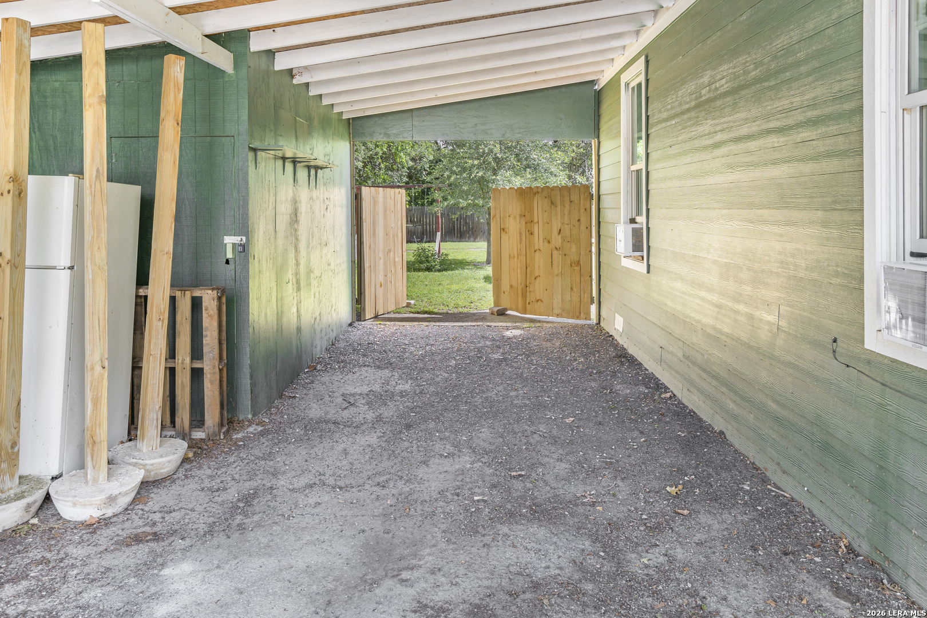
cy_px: 309
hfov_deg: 72.7
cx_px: 464
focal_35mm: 24
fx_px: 630
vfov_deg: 52.3
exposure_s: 1/80
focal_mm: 16.3
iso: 250
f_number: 4.5
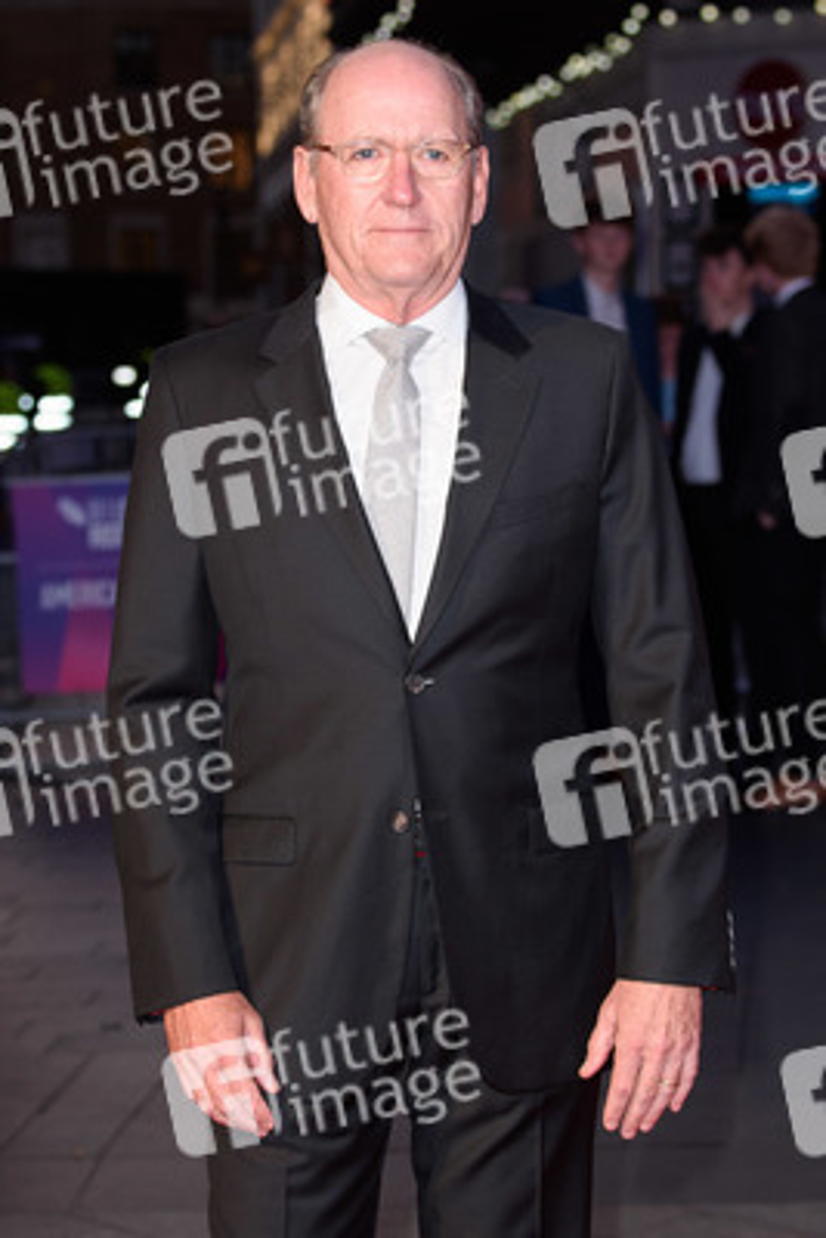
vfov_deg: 22.1
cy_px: 619
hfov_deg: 14.9
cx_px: 413
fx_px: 3163
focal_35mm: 92
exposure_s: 1/250
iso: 800
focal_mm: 92
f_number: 5.6
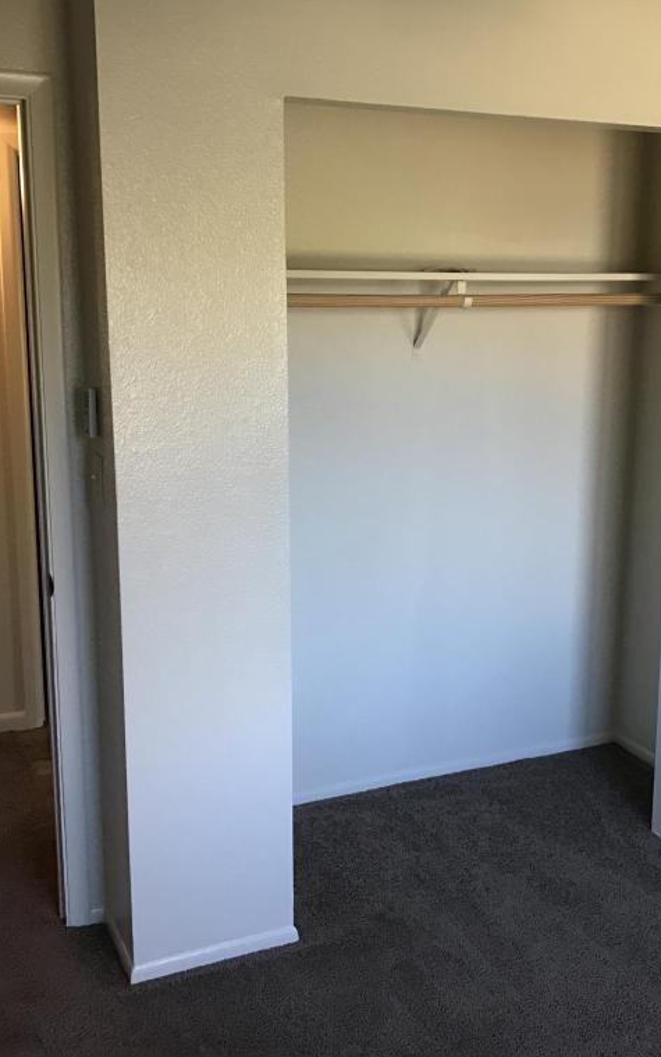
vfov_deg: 49.3
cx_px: 402
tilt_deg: -11.3
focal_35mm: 40
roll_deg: -1.1
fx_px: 1153
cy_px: 524
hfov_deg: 31.9
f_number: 1.8
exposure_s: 1/24
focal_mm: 3.99
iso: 40
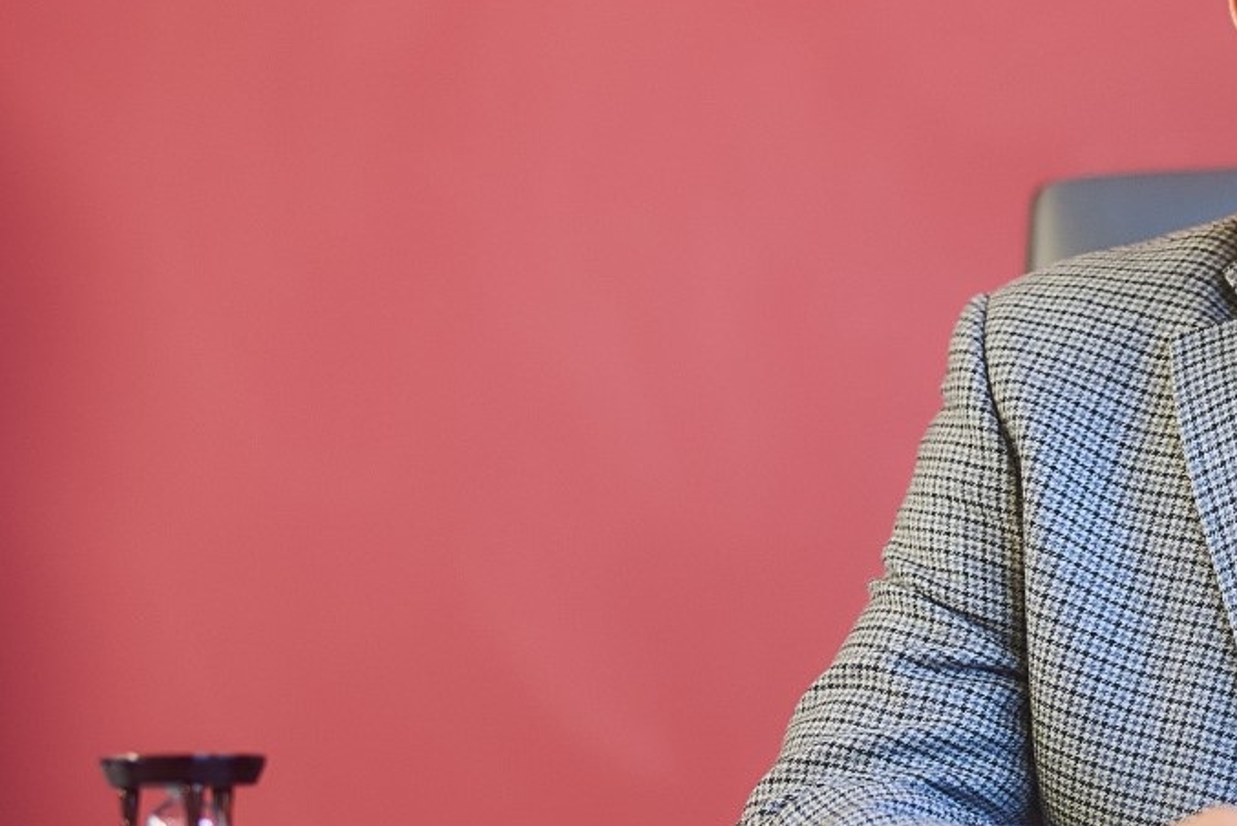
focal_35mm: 203
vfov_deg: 6.8
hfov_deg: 10.0
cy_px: 121
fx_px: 6978
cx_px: 1259
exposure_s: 1/320
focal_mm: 85
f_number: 1.6
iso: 320
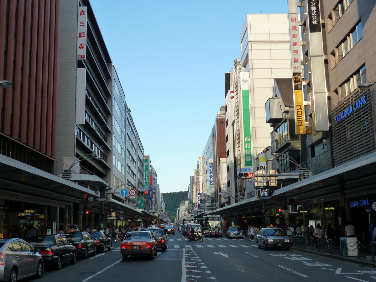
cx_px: 188
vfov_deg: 32.9
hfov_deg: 42.9
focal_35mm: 44
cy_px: 141
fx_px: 478
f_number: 4
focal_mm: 7.3
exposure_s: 1/250
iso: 125
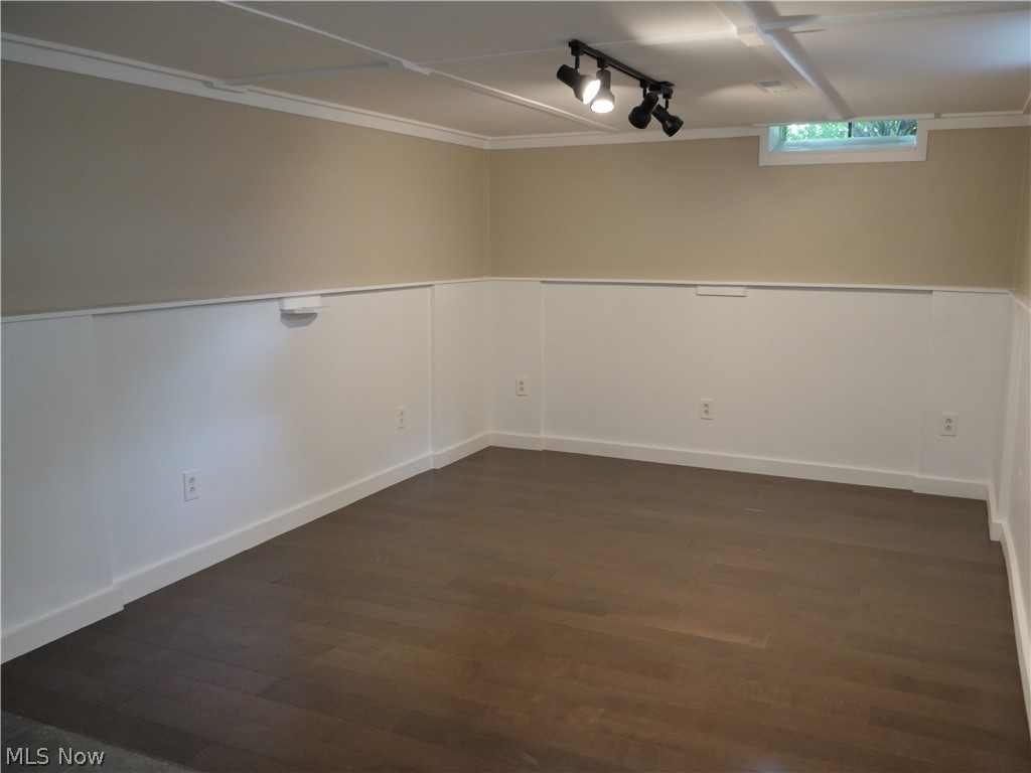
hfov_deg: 60.0
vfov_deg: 46.8
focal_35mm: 30
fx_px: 894
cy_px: 386
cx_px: 516
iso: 1600
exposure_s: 1/60
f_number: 3
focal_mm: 15
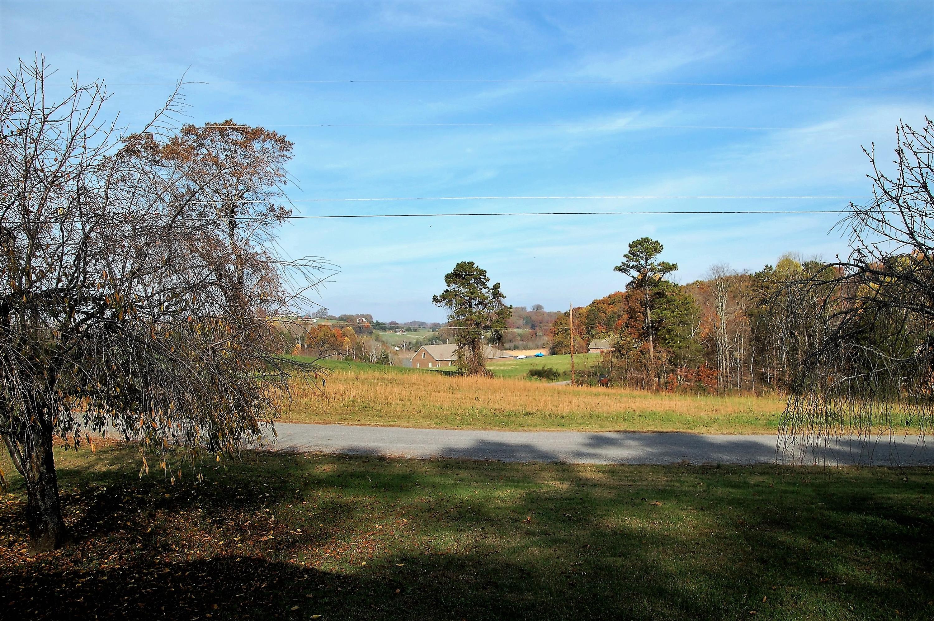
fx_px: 700
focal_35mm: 27
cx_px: 467
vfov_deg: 47.8
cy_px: 310
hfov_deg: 67.4
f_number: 9
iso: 200
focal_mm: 18
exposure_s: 1/320
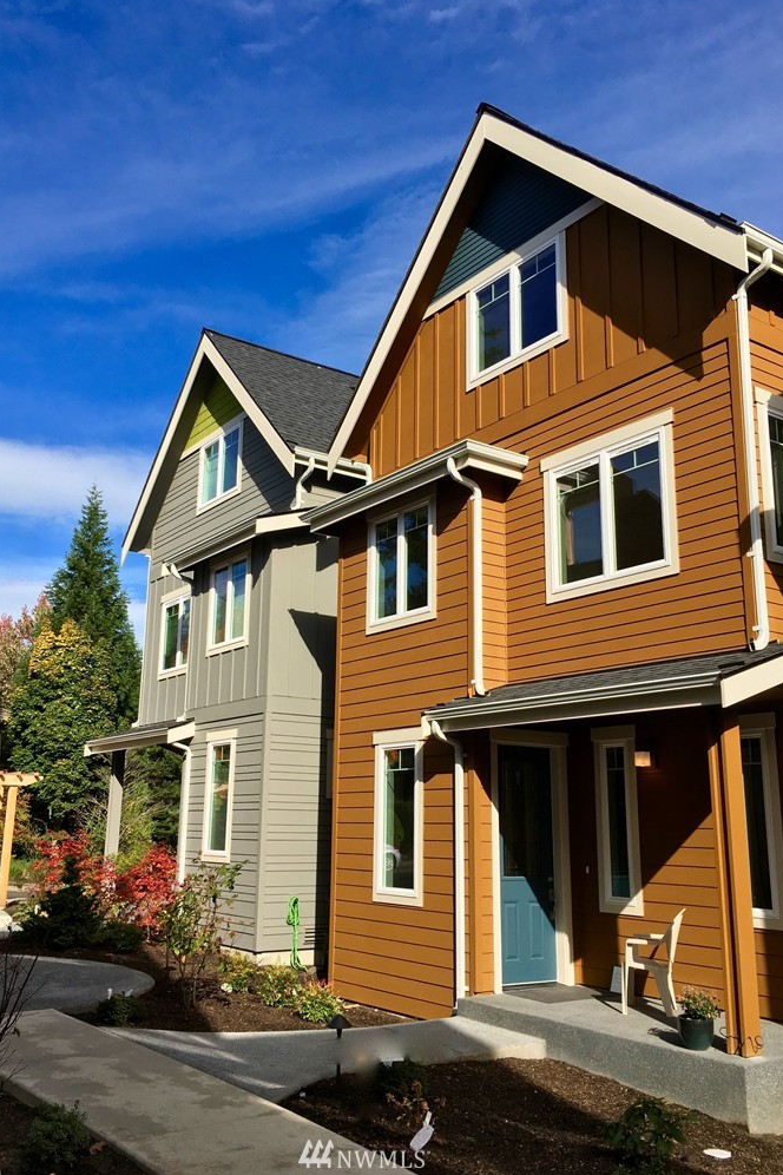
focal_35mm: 31
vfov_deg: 60.3
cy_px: 595
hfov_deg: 42.3
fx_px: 1011
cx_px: 364
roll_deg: -1.4
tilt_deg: +12.4
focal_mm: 4.15
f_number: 2.2
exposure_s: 1/1508
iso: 25
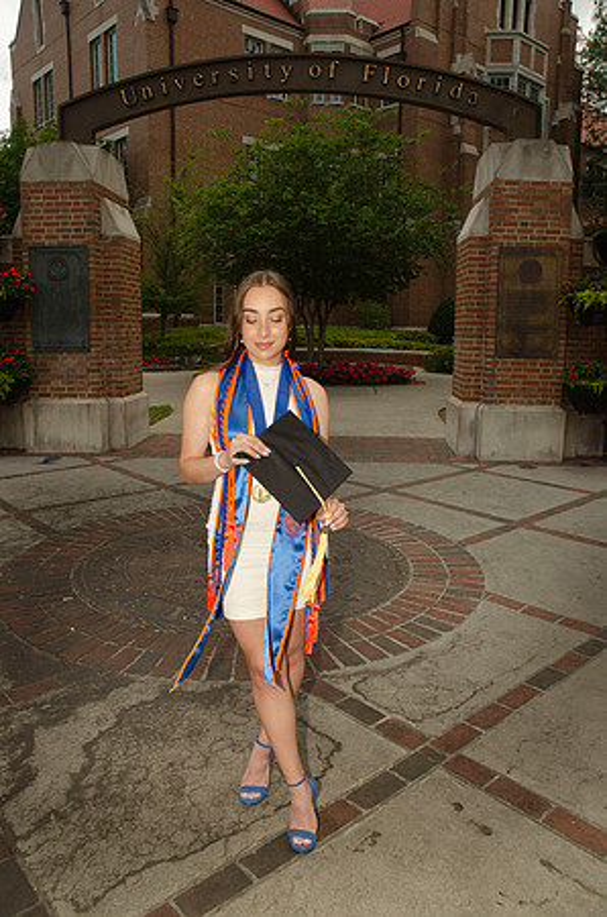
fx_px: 686
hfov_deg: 47.7
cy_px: 458
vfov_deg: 67.5
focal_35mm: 27
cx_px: 304
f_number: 7.1
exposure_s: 1/250
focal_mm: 18
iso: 100
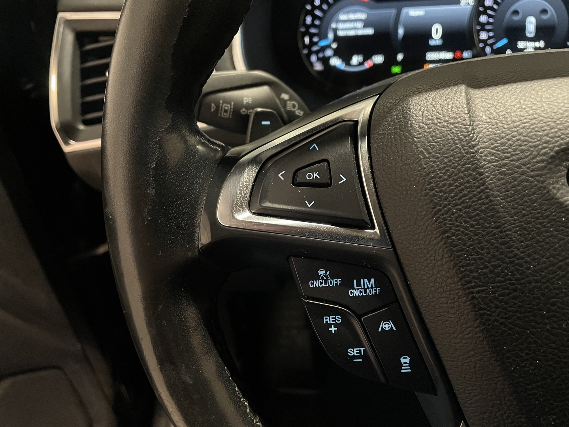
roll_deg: +6.0
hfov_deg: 67.3
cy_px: 214
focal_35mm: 26
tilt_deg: -38.1
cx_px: 284
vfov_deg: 53.1
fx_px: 427
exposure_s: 1/50
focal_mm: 4.2
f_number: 1.6
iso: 500
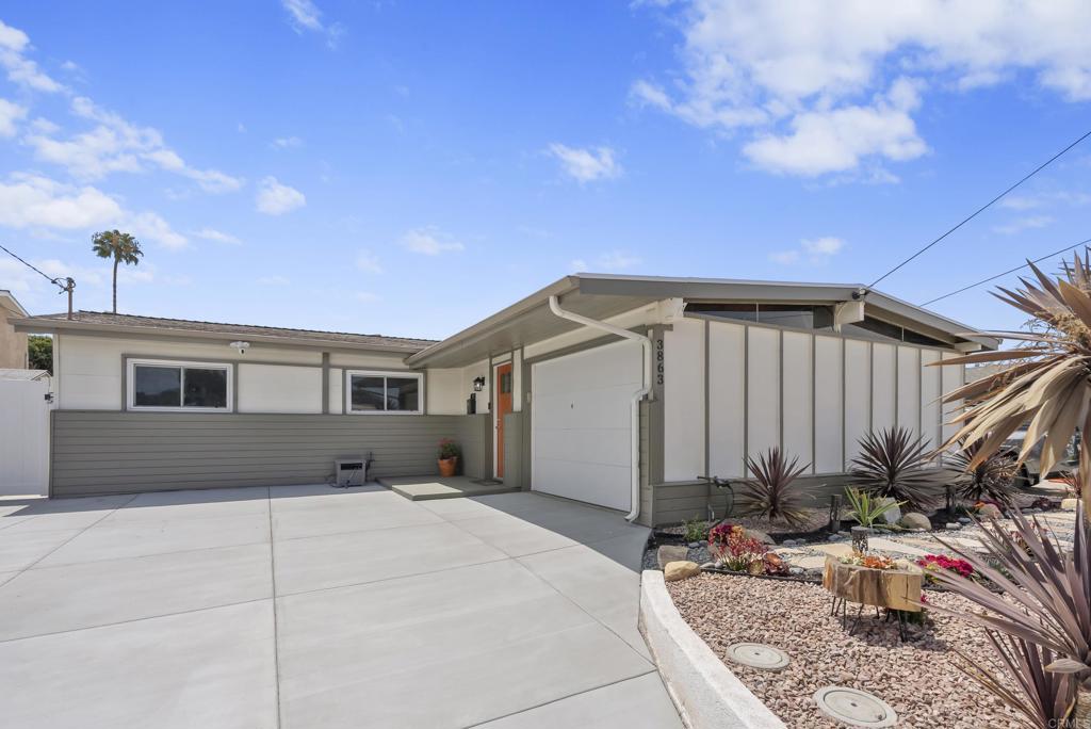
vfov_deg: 73.8
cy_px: 364
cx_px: 546
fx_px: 485
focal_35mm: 16
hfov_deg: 96.7
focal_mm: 16
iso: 500
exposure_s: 1/1250
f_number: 8
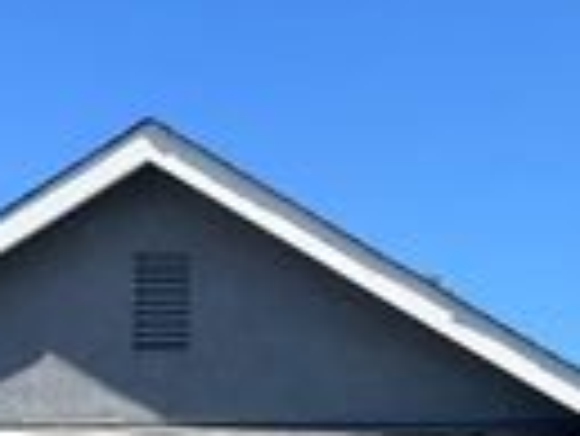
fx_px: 1560
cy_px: 645
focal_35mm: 93
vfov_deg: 14.8
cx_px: 535
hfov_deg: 20.6
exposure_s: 1/4348
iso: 80
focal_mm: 6.86
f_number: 1.78
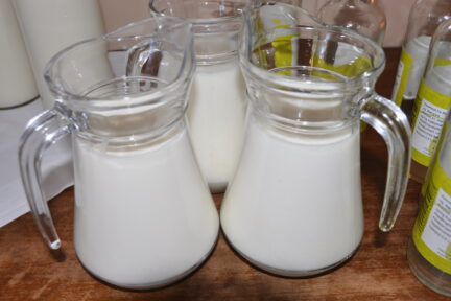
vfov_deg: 36.9
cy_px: 150
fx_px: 451
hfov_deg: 53.1
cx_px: 226
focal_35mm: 36
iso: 200
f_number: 5.6
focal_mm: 24
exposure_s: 1/30
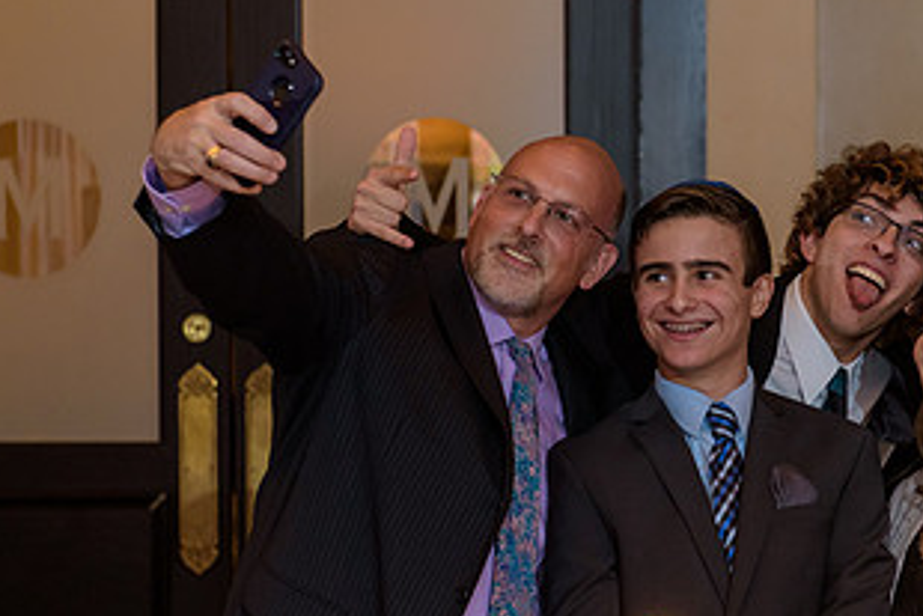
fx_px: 3360
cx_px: 697
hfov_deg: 15.6
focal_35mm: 131
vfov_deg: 10.5
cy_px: 323
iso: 1600
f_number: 3.2
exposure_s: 1/160
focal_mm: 70
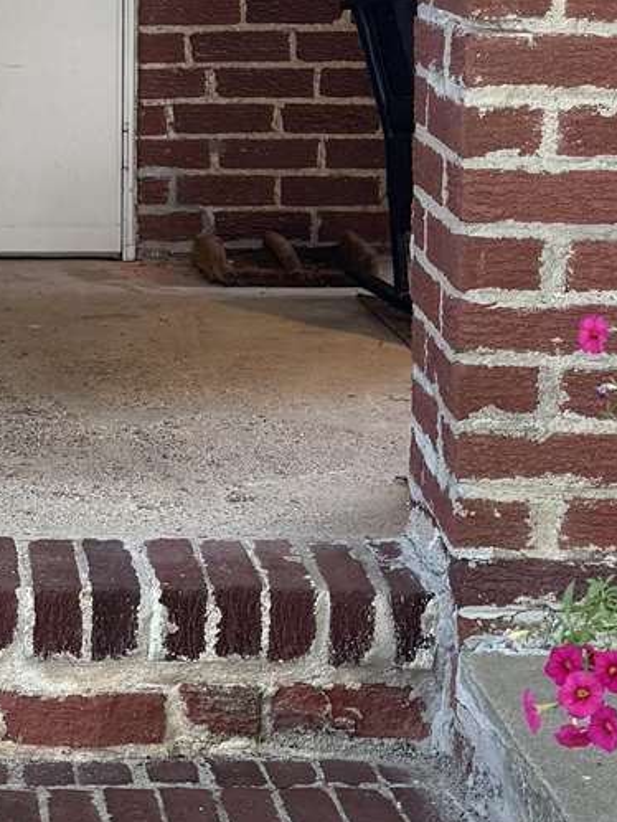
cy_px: 50
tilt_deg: -3.0
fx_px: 2636
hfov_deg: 13.1
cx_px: -38
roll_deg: -0.9
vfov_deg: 17.4
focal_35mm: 111
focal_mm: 6.76
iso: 100
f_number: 1.78
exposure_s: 1/187
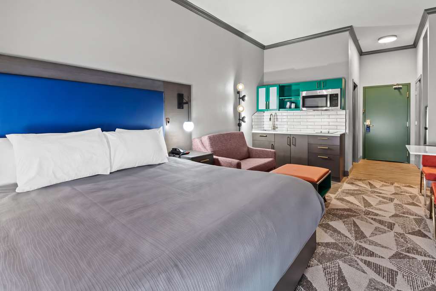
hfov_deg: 95.0
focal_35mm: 16
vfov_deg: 72.1
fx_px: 200
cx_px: 218
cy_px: 146
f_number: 8
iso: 800
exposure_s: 1/2
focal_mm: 11
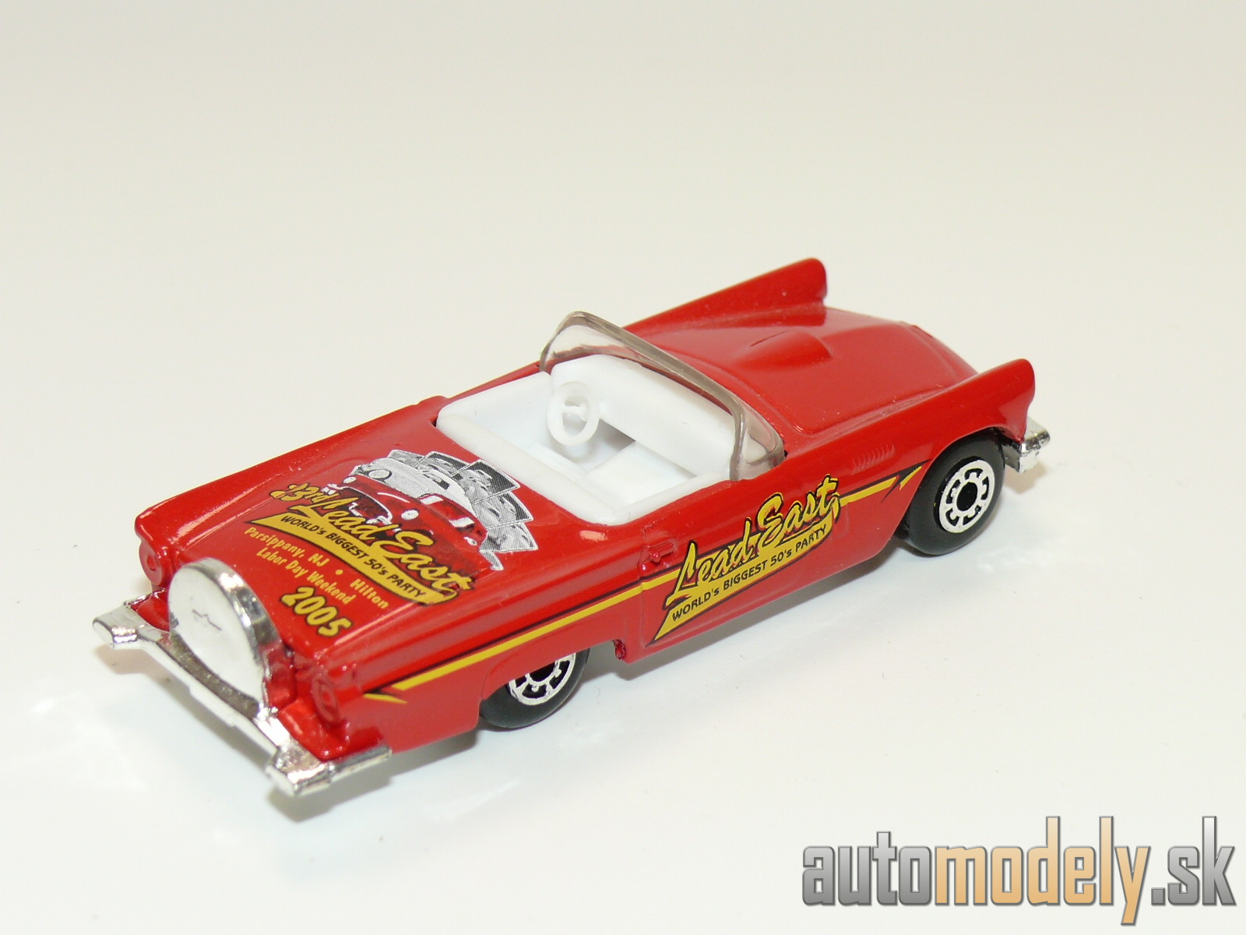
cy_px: 468
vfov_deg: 18.2
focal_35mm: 81
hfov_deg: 24.1
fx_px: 2916
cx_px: 623
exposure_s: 1/30
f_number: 4
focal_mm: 11.9
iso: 100
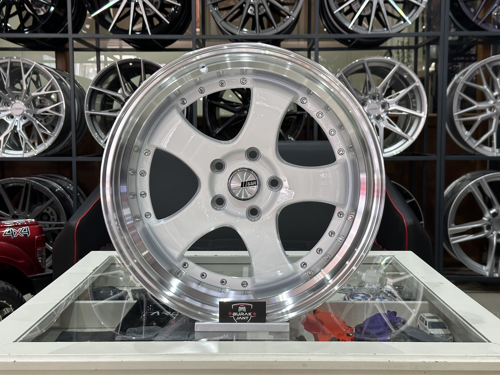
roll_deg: +0.3
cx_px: 250
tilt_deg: -5.1
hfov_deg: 39.7
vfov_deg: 30.3
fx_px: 693
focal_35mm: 48
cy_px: 188
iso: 80
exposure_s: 1/50
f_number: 1.78
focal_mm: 6.86
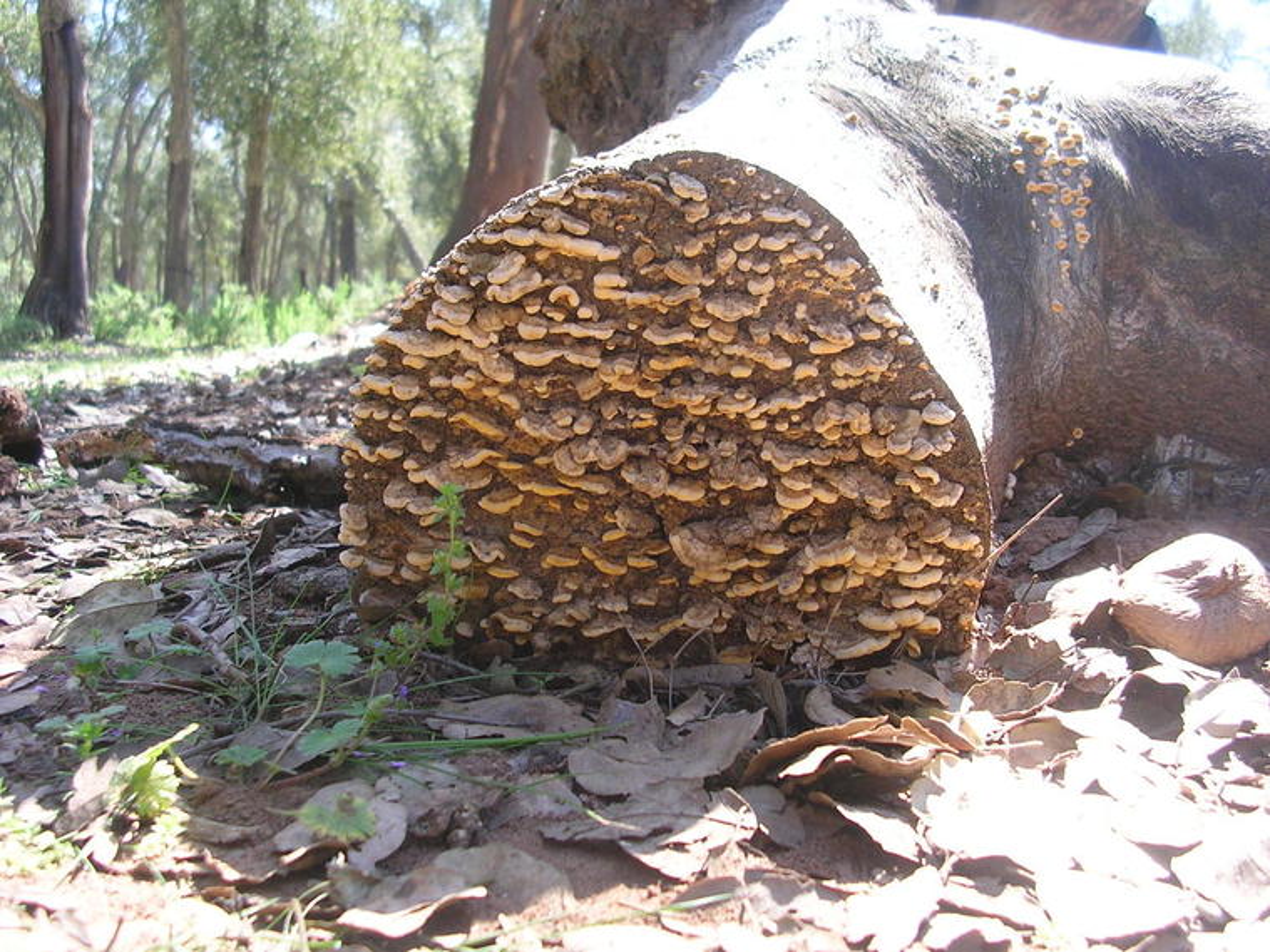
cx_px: 635
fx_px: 1394
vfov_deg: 37.7
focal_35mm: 38
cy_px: 476
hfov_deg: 49.0
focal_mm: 5.8
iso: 50
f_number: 2.8
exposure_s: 1/120
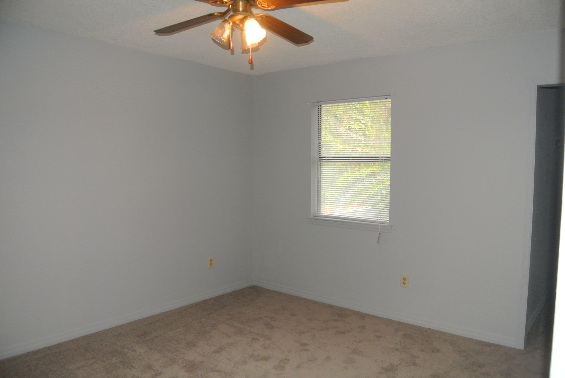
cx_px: 282
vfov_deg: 48.0
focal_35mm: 27
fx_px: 424
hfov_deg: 67.3
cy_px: 189
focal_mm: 10
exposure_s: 1/60
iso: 800
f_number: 3.5
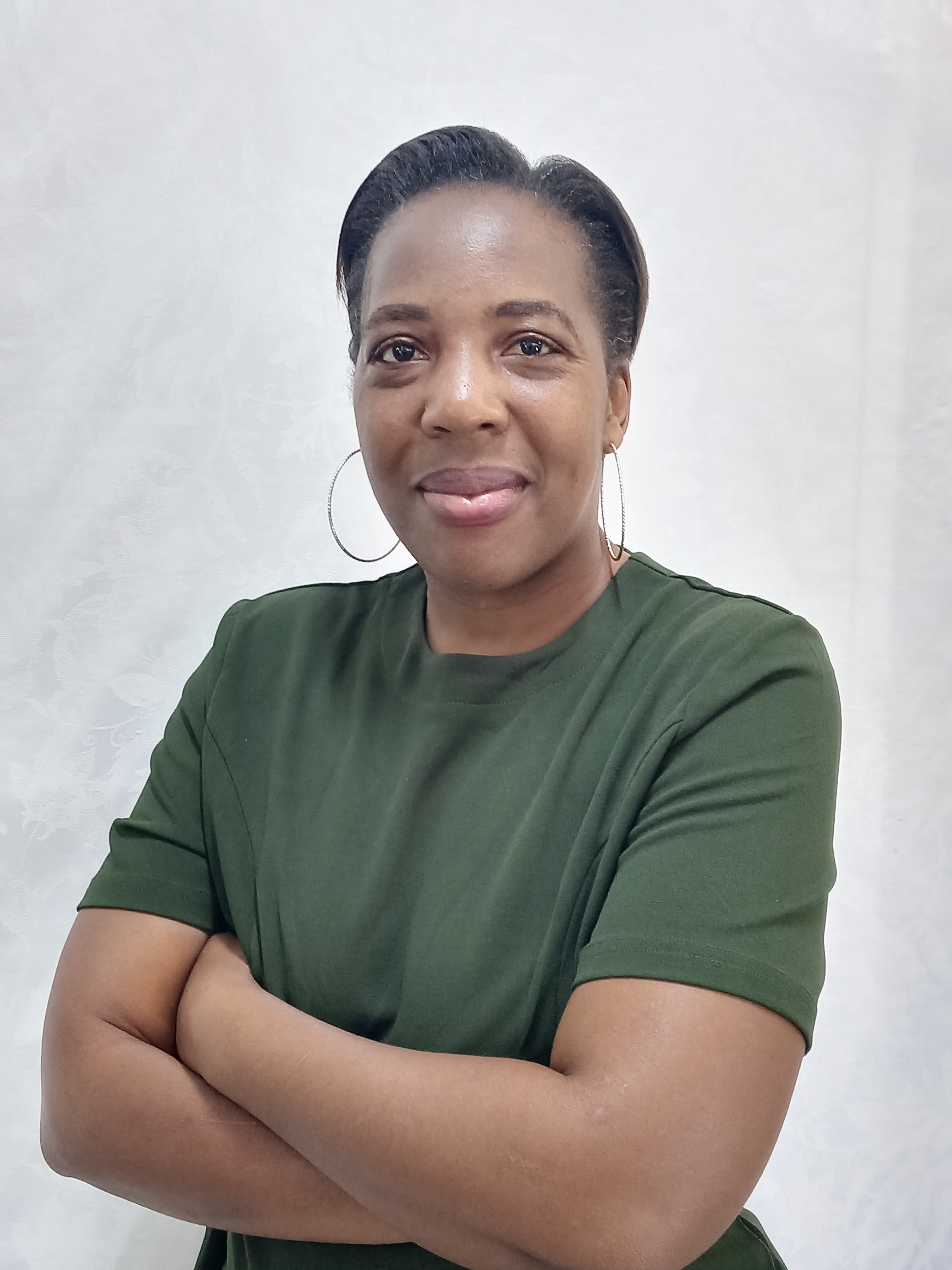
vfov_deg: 41.2
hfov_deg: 31.5
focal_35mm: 46
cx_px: 476
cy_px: 635
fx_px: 1687
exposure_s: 1/50
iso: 666
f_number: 1.8
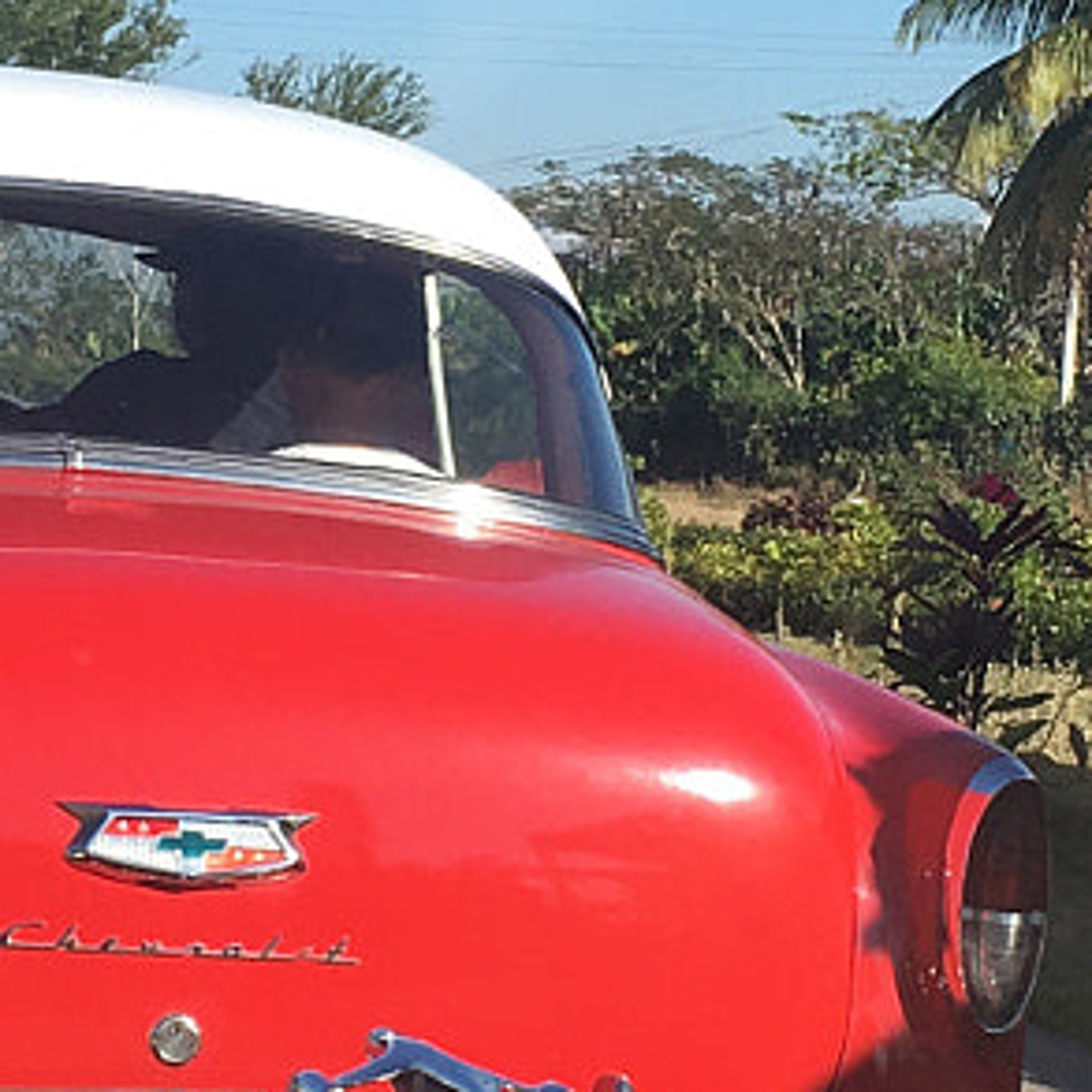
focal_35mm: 140
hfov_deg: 12.5
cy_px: 462
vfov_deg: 12.5
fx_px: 4997
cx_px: 429
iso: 25
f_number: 2.2
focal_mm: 4.15
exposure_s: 1/1083
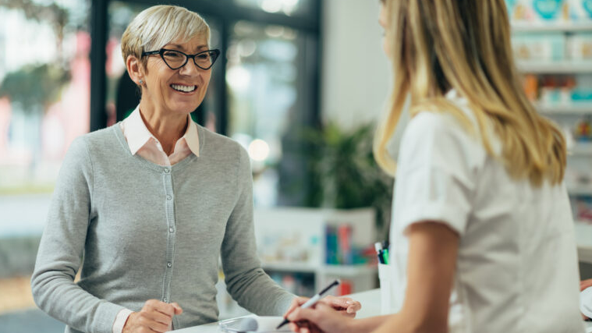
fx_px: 1413
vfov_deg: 13.4
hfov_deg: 23.7
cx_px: 297
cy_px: 169
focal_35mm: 90
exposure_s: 1/250
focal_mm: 85
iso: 200
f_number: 1.8
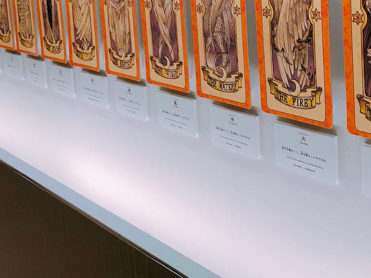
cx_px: 199
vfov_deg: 25.8
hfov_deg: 34.9
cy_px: 34
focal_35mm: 55
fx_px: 589
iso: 25
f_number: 1.8
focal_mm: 3.99
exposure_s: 1/100
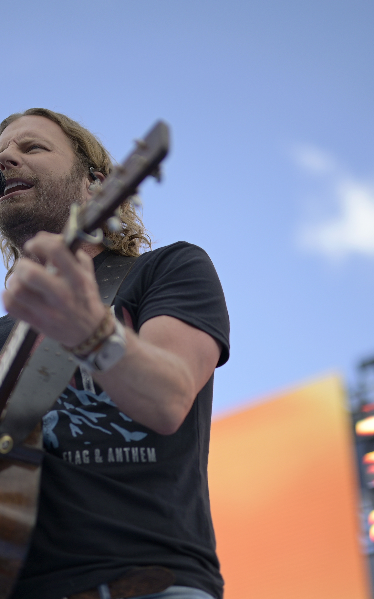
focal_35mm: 101
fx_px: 1647
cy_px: 310
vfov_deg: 20.6
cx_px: 61
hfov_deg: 12.9
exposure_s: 1/6400
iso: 100
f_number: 1.2
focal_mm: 50
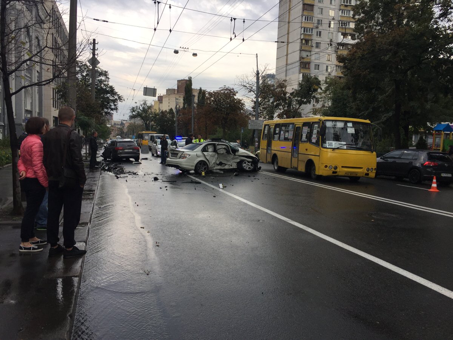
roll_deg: -2.6
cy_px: 170
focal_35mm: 29
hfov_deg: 61.7
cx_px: 226
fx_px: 380
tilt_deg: -4.1
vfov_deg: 48.2
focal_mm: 4.15
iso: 32
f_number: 2.2
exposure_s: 1/706
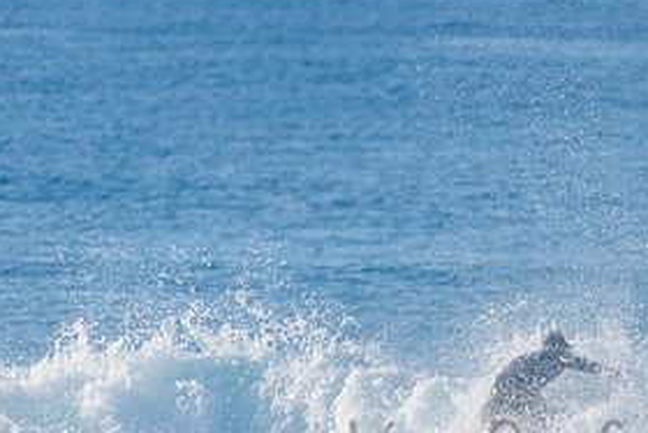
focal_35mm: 1037
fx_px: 18675
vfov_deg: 1.3
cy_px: 436
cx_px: 588
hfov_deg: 2.0
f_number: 5.6
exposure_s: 1/2000
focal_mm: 500
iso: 220
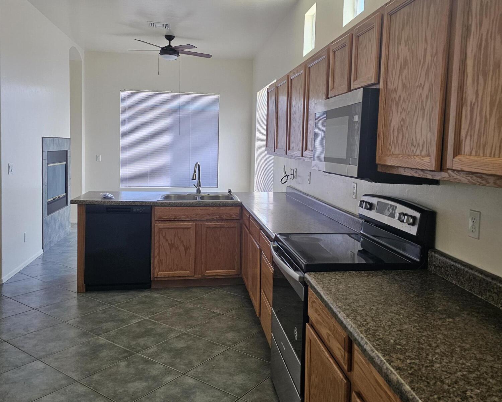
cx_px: 251
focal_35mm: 30
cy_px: 170
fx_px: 446
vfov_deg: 48.3
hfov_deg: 58.8
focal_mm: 6.3
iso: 160
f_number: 1.7
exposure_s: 1/180
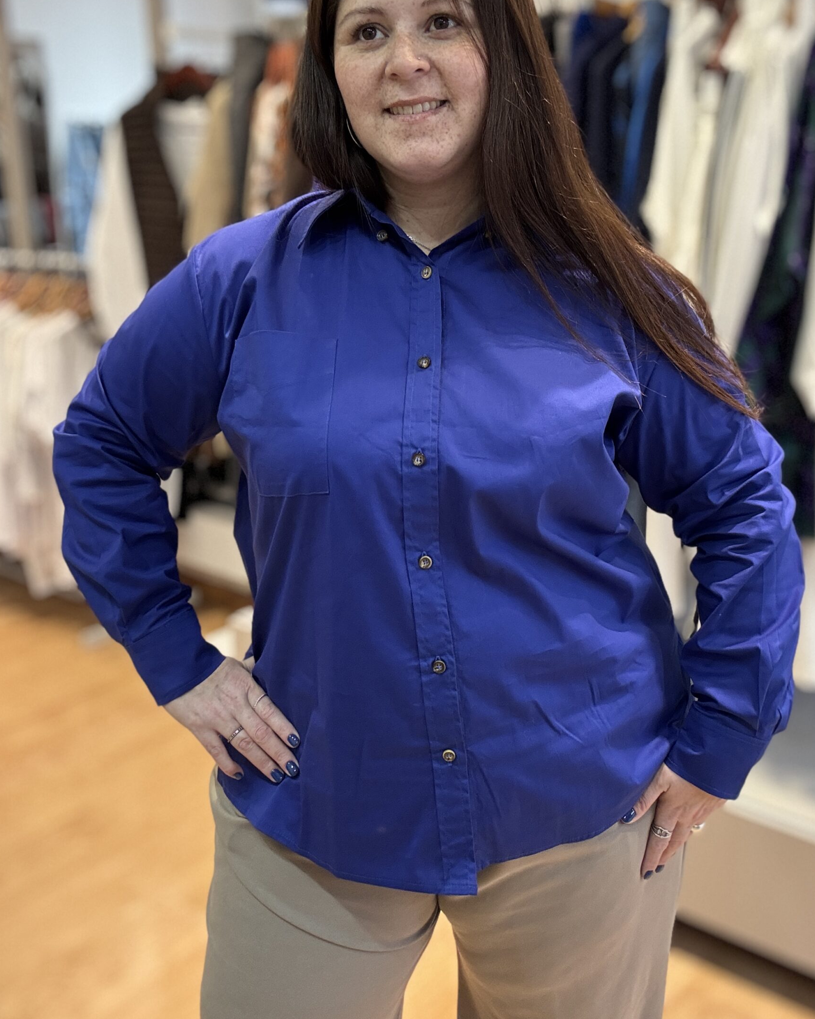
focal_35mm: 35
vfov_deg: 51.4
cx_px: 432
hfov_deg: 42.2
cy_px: 443
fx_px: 1056
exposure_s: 1/50
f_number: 1.9
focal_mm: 2.69
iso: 160
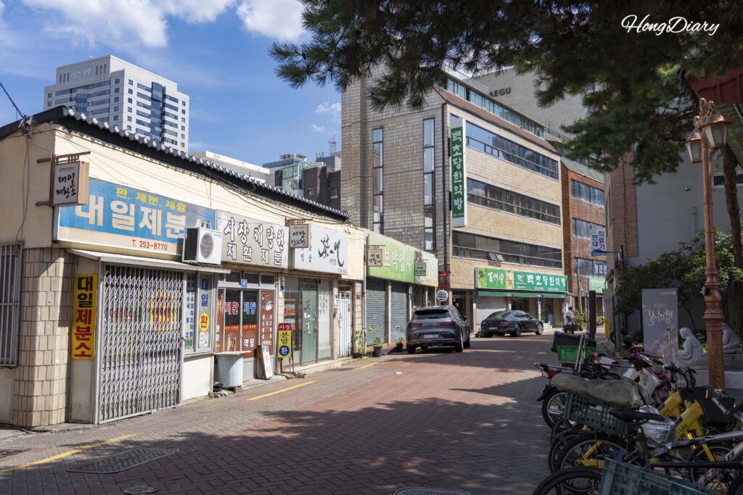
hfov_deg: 58.7
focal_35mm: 32
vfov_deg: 41.1
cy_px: 248
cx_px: 372
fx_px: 660
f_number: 7.1
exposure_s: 1/400
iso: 100
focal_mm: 32
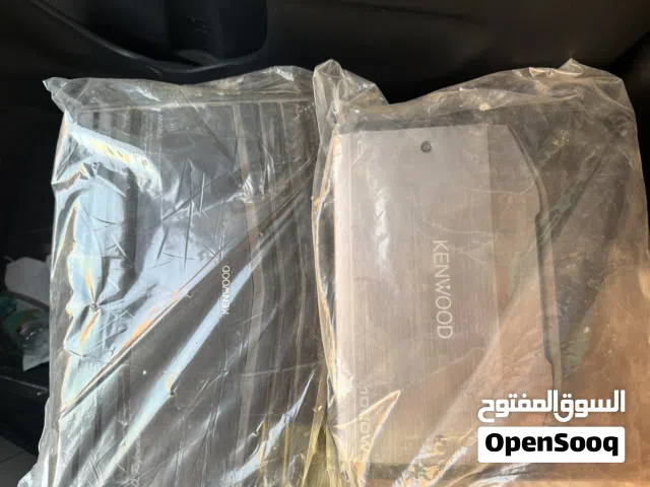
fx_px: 451
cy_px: 244
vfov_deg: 56.8
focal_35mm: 24
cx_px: 325
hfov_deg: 71.6
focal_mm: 6.76
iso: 200
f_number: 1.78
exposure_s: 1/112
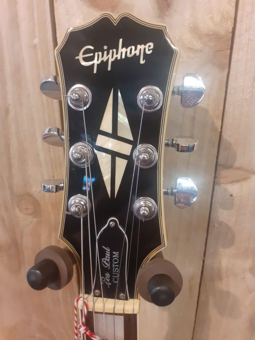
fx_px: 265
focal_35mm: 27
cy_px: 170
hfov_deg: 51.4
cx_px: 128
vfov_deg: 65.3
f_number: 1.9
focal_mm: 3.6
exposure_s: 1/25
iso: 320
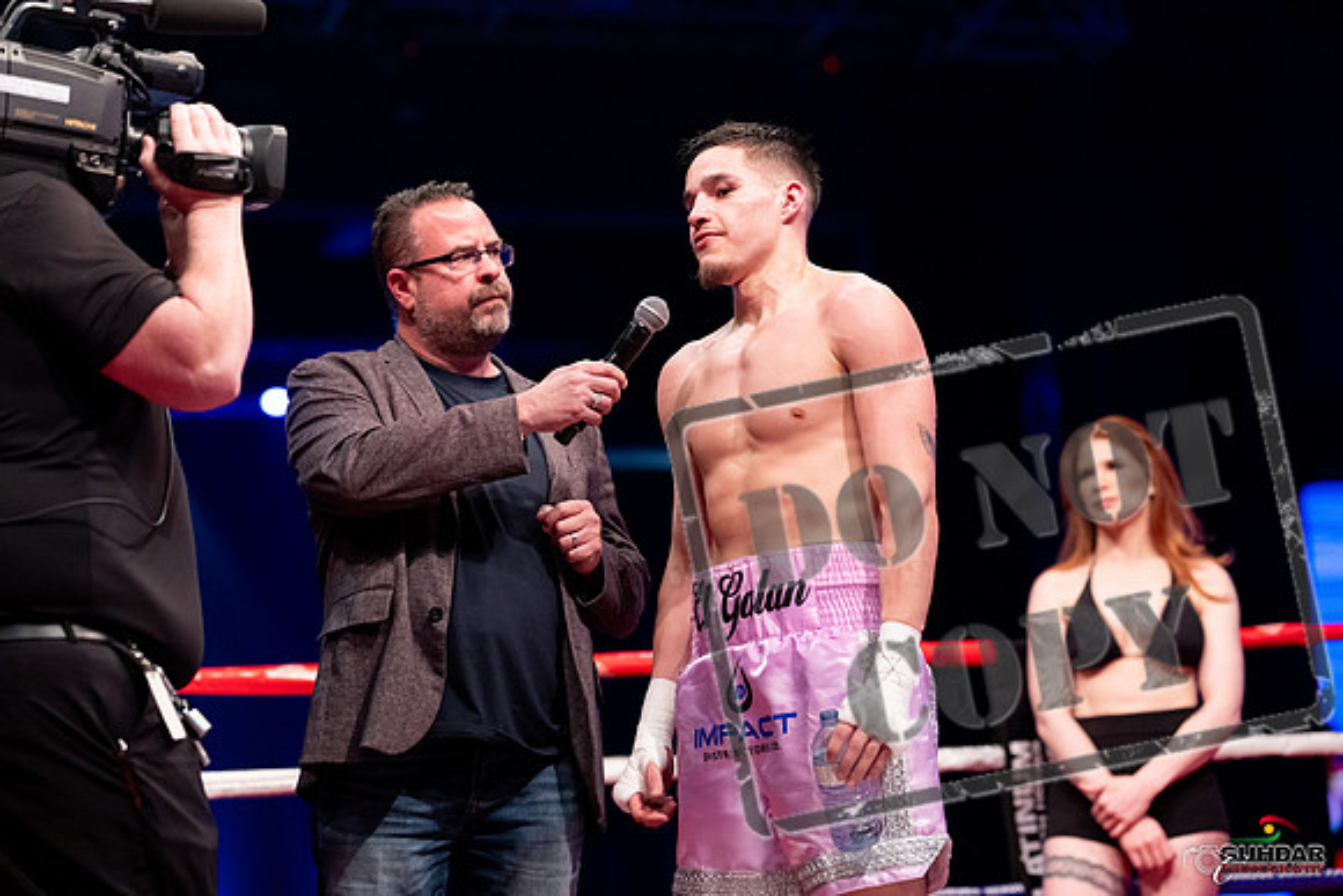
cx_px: 672
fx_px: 3134
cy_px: 448
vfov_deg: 16.3
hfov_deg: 24.2
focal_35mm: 84
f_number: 2.5
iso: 4000
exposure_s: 1/1000
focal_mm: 84
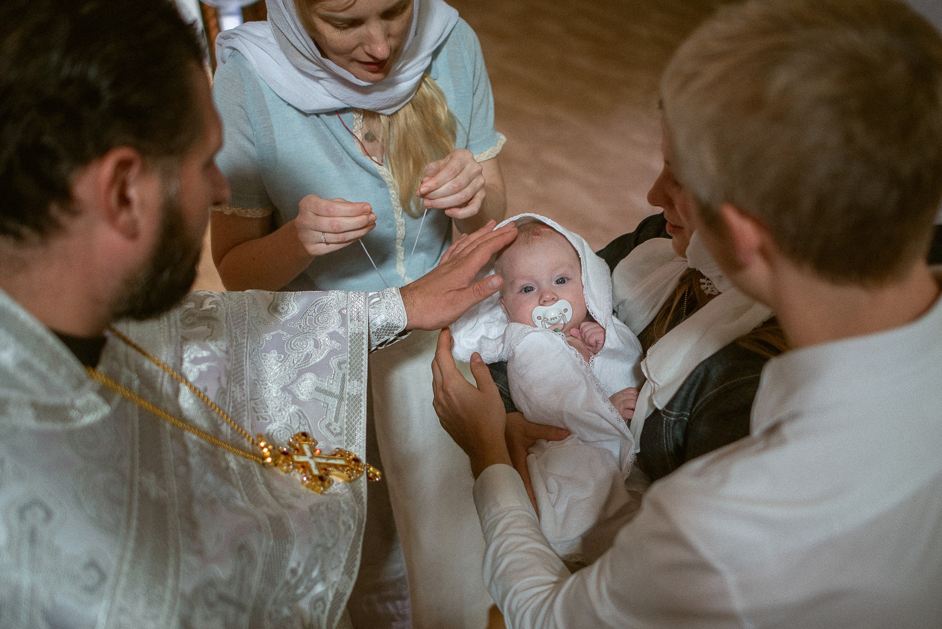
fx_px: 942
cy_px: 375
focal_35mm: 36
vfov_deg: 36.8
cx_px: 510
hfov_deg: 53.1
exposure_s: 1/250
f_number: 1.8
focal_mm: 28
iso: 640
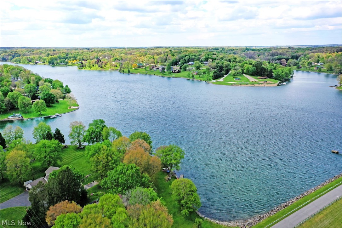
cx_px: 171
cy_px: 114
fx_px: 266
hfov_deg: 65.5
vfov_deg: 46.4
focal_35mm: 28
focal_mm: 10.26
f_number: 5.6
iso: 100
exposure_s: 1/500
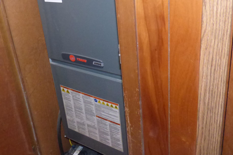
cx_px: 98
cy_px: 22
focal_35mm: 35
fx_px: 226
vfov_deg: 36.0
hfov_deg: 54.2
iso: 800
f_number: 2.8
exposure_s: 1/60
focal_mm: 3.58
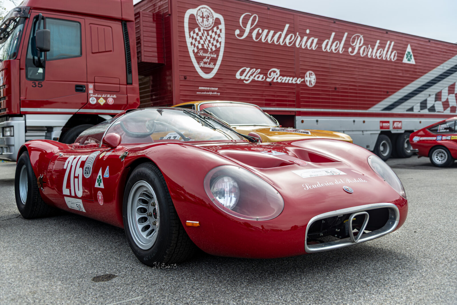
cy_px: 152
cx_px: 228
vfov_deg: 37.9
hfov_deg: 54.4
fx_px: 444
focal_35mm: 35
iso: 80
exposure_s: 1/400
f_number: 4
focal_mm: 35
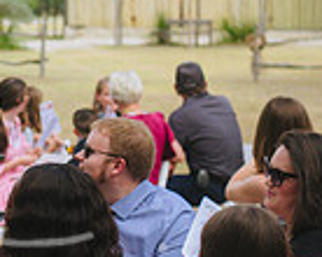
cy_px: 27
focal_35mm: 190
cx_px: -187
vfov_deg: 8.1
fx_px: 1808
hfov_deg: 9.8
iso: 31
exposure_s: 1/500
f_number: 2.8
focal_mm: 48
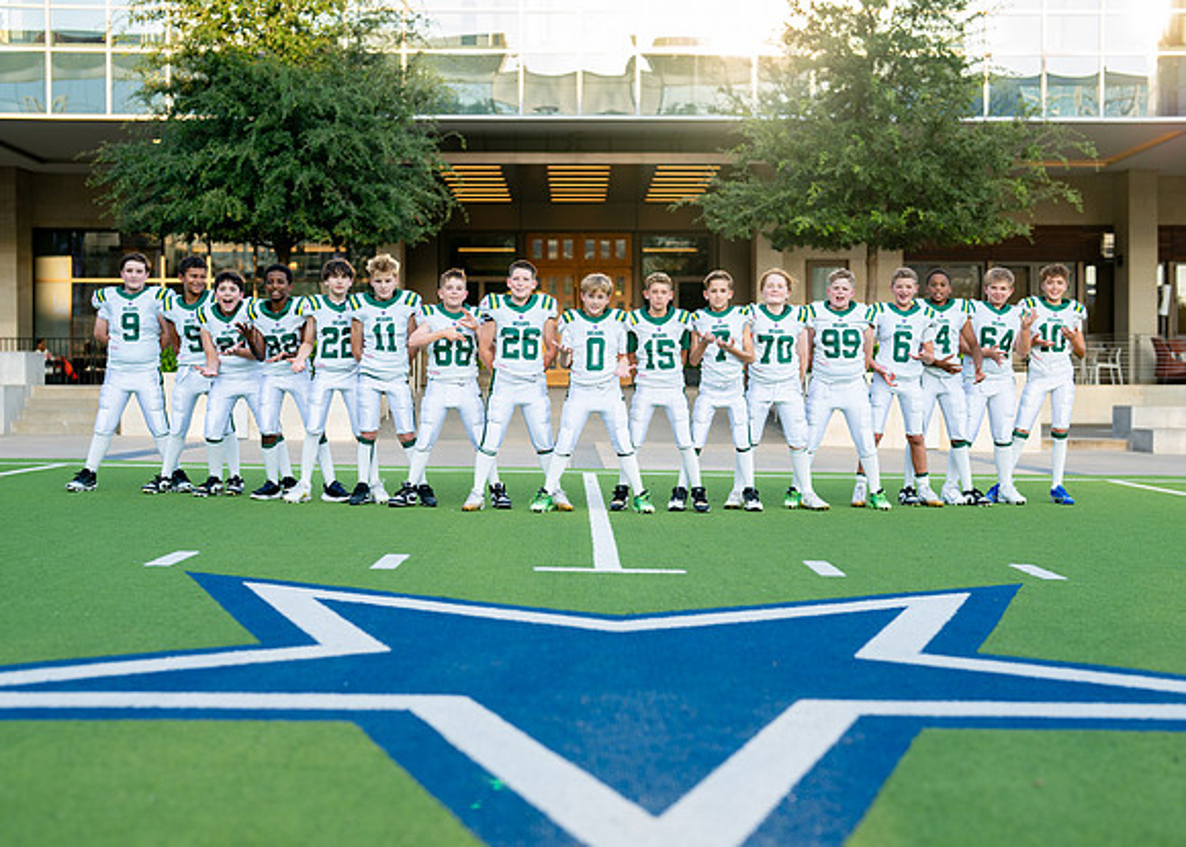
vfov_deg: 25.5
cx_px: 620
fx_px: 1871
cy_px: 415
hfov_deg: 35.2
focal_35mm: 56
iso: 100
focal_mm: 50
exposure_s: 1/640
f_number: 2
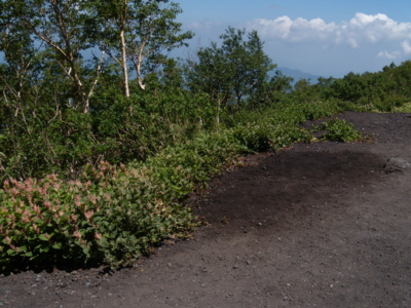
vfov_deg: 39.7
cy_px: 154
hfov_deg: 51.4
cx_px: 206
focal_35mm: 36
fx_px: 427
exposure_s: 1/200
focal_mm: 6.4
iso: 80
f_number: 8.5
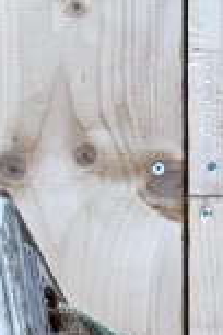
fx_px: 1821
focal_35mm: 196
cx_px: 553
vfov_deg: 8.0
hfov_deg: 6.6
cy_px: 1204
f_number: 1.78
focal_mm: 6.76
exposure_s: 1/100
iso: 64
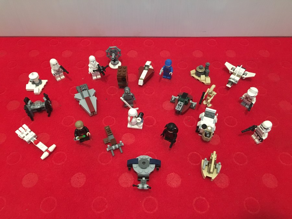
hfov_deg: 61.7
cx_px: 146
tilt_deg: -53.0
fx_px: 245
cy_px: 110
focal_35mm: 29
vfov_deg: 48.2
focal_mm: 4.15
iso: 400
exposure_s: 1/17
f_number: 2.2
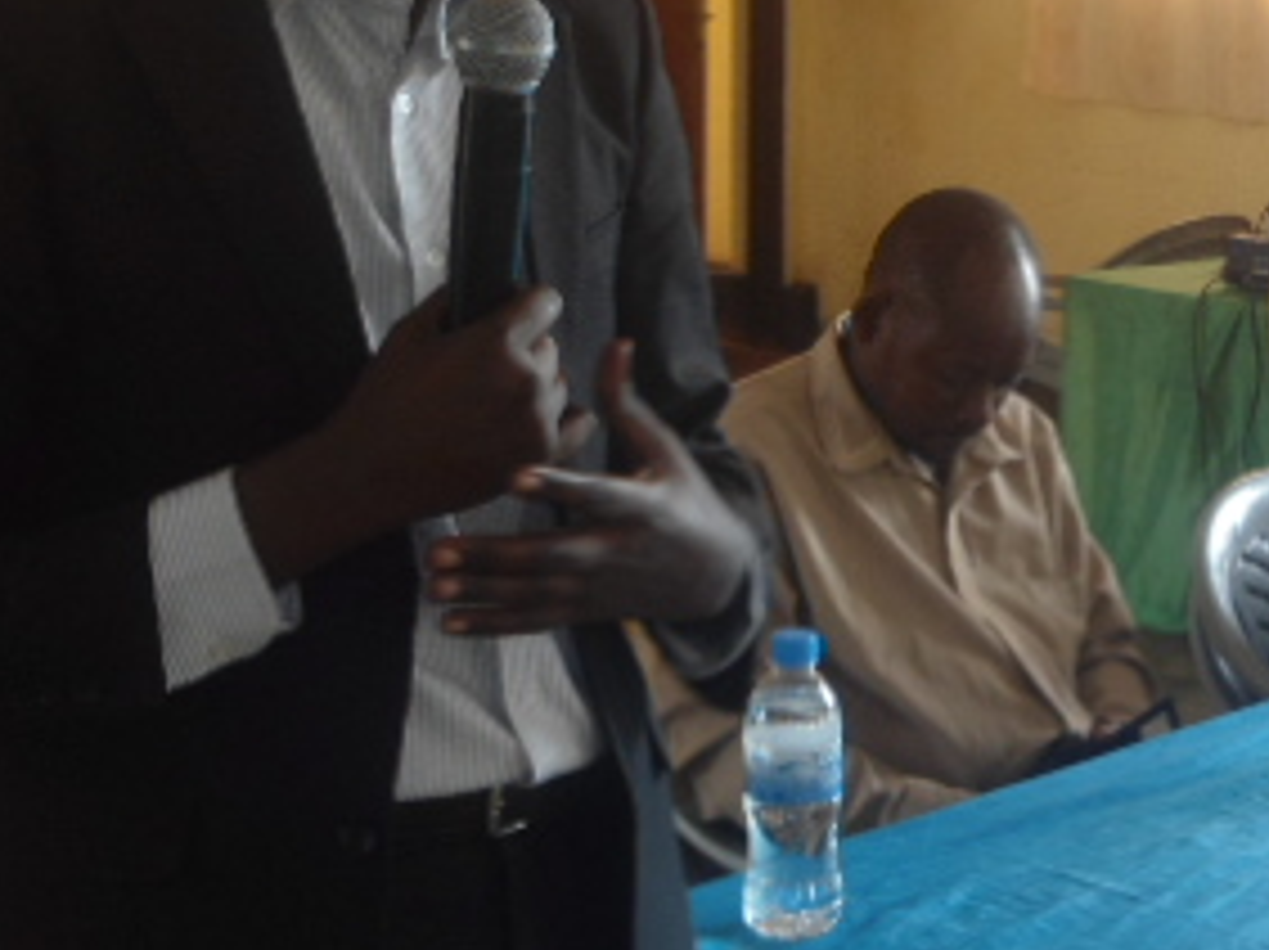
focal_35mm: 84
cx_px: 1125
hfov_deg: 22.8
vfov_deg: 17.5
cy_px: 311
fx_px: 3077
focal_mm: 6.7
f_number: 3.2
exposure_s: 1/40
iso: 200
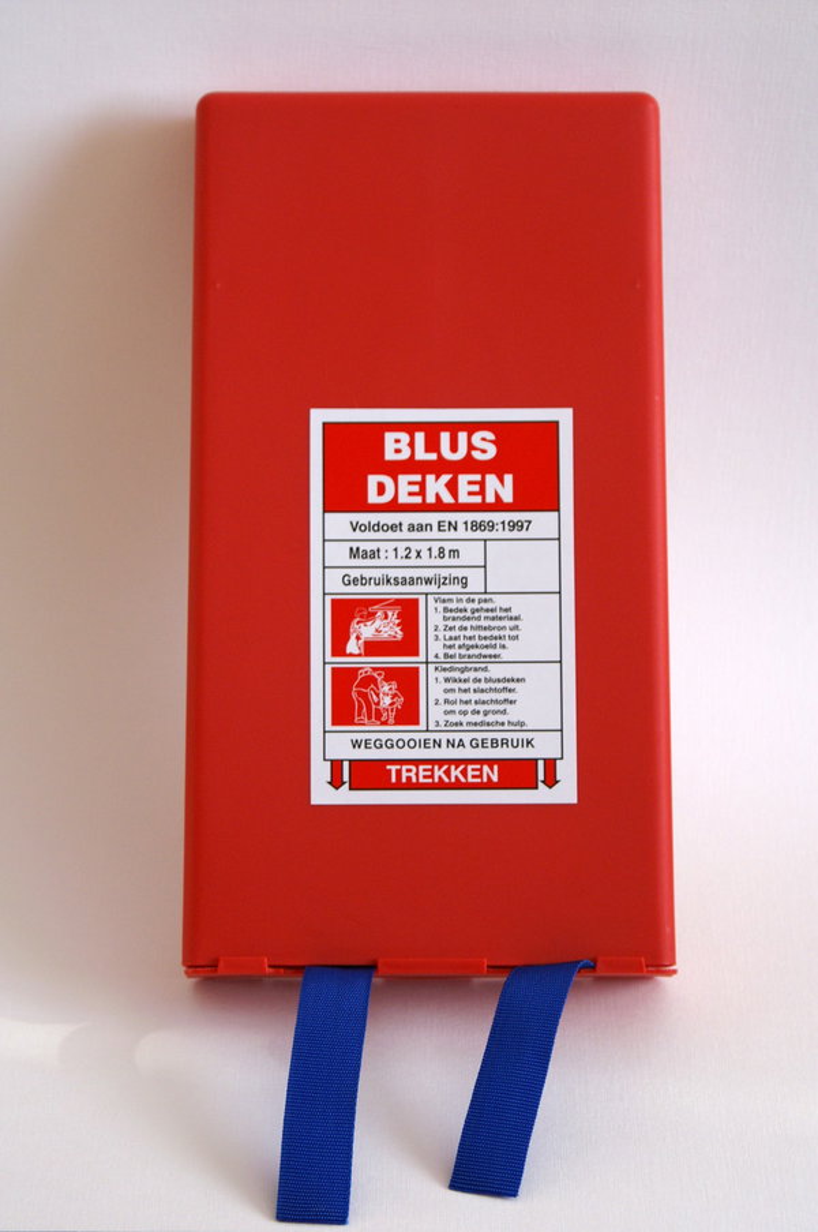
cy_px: 616
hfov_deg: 15.2
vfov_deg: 22.6
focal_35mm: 90
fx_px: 3074
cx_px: 409
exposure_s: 1/125
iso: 400
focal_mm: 60
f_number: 5.6
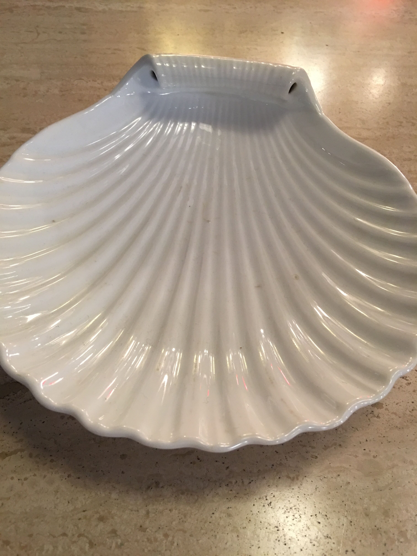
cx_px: 208
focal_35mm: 29
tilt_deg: -50.6
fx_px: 466
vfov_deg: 61.7
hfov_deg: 48.2
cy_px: 278
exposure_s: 1/17
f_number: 2.2
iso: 100
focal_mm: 4.15
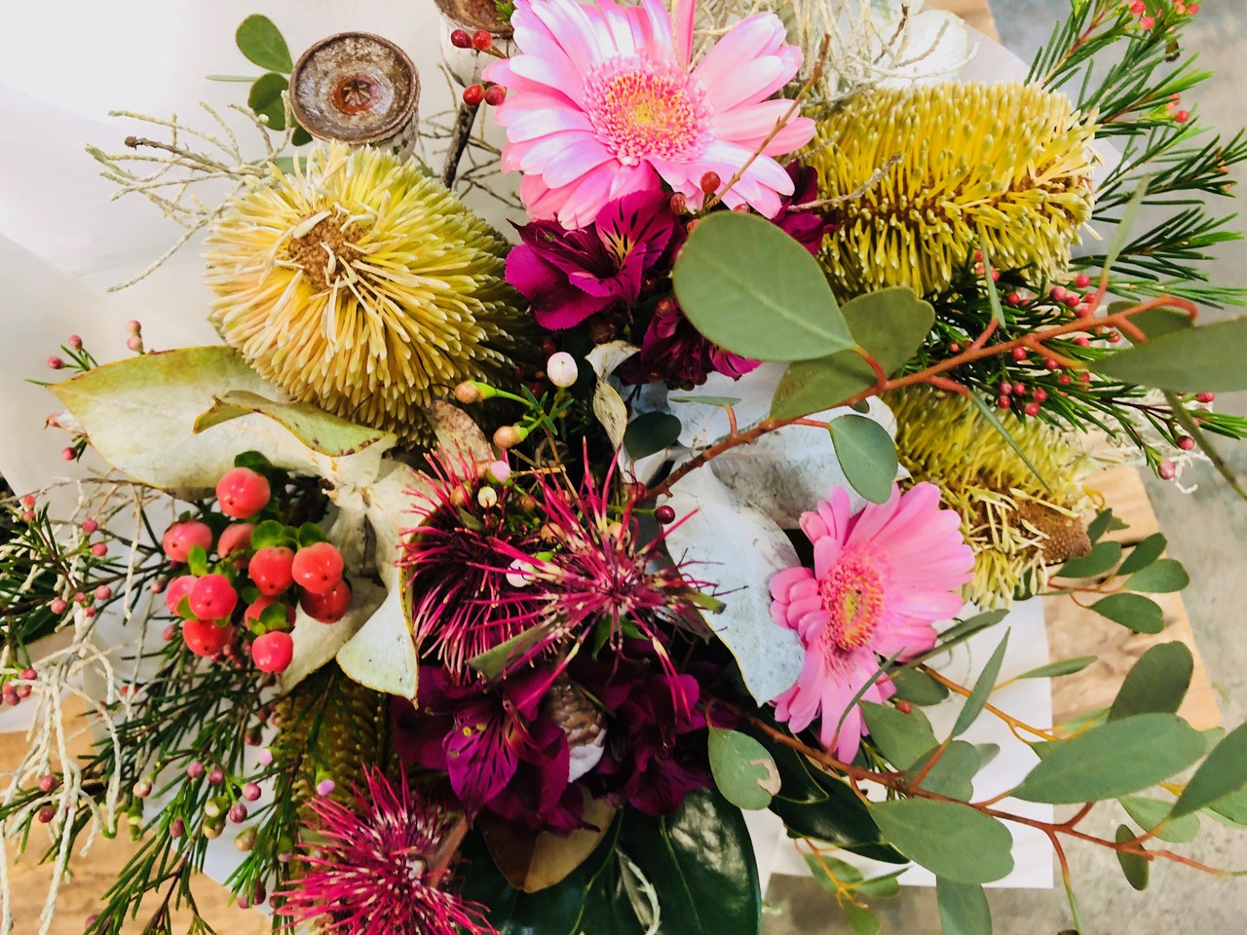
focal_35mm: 28
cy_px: 468
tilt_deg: -76.0
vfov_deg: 49.7
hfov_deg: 63.4
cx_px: 624
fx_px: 1009
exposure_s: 1/17
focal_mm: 3.99
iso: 64
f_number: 1.8
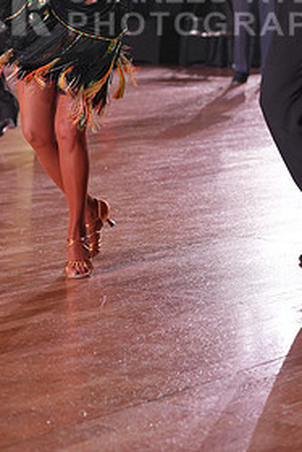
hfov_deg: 9.5
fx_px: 1822
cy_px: 11
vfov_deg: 14.0
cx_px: 166
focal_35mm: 145
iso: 2000
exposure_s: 1/500
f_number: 4
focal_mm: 70
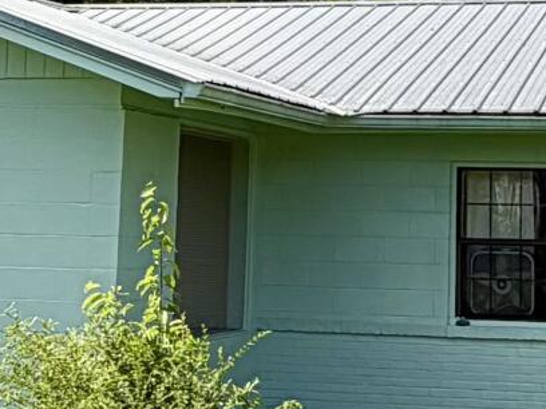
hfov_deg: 19.0
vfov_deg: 14.2
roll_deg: -2.2
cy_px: 25
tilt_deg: +7.0
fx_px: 1625
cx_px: 401
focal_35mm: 103
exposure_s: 1/1017
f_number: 2.2
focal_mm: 2.22
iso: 20
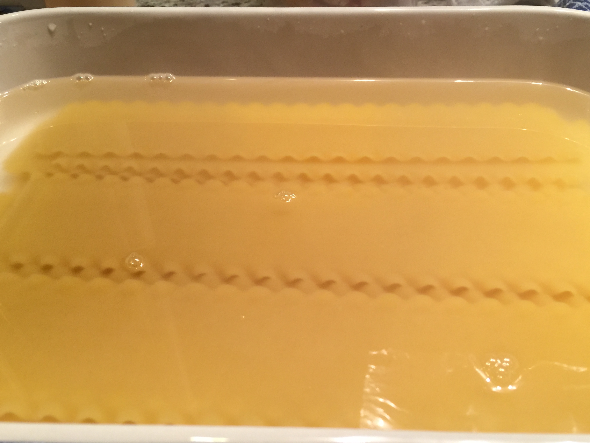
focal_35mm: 33
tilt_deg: -41.9
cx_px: 302
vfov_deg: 42.9
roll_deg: -0.1
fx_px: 562
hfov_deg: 55.3
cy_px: 243
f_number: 2.2
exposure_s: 1/30
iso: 50
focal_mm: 4.15
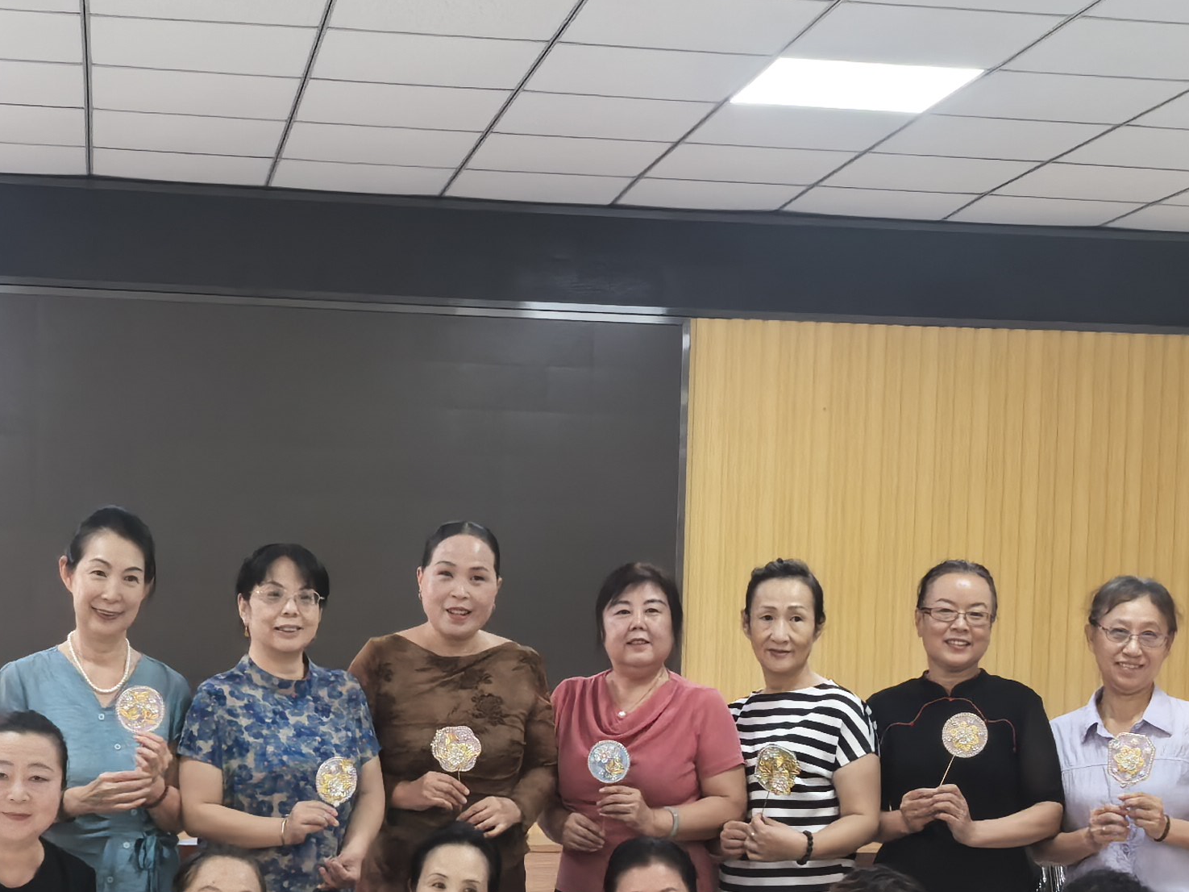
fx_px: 2576
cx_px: 550
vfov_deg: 19.4
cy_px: 759
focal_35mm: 75
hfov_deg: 26.0
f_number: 4
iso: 160
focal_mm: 5.75
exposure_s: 1/50
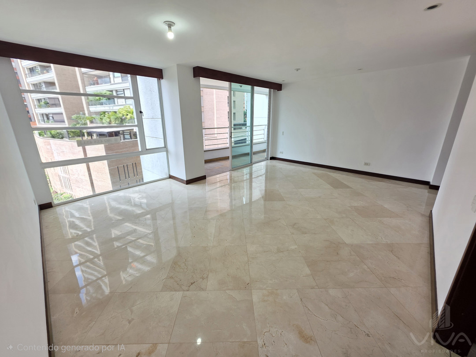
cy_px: 178
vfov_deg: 89.9
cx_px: 238
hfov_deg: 106.2
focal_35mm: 13
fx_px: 179
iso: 32
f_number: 1.9
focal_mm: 2.2
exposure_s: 1/120
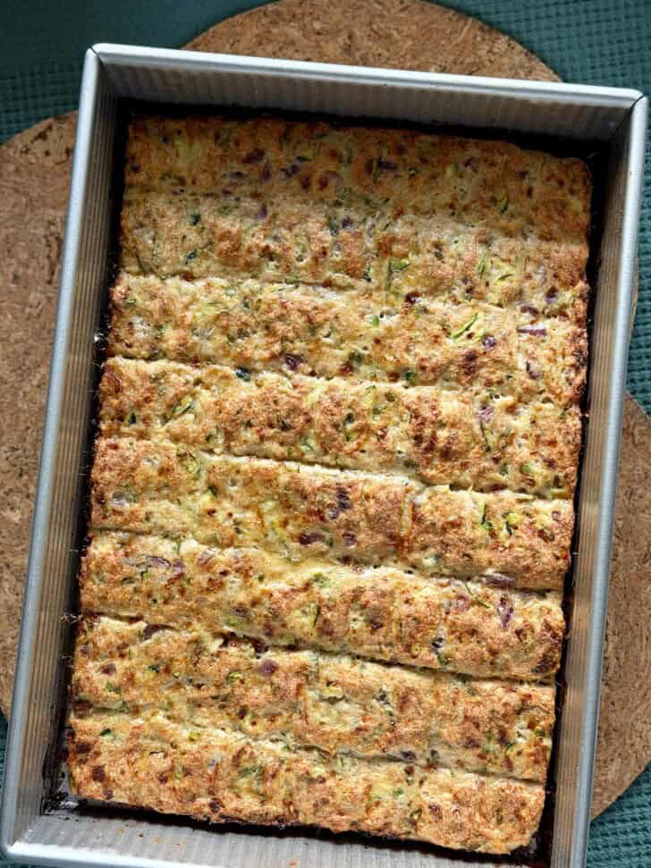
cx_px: 326
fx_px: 1204
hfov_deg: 30.3
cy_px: 434
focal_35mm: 48
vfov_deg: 39.7
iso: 100
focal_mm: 6.8
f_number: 1.8
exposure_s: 1/106
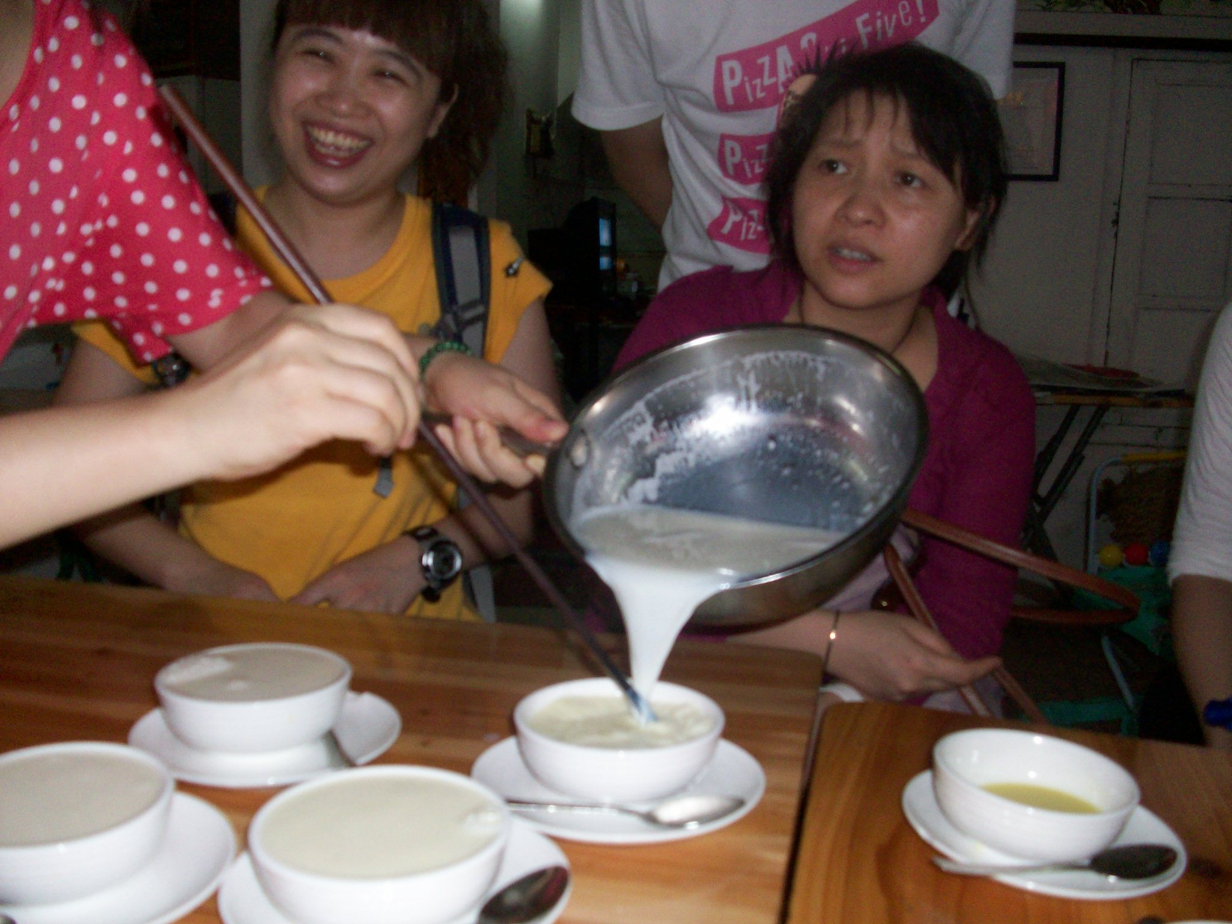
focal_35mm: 34
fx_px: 1210
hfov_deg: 54.0
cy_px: 462
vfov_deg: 41.8
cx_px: 616
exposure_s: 1/60
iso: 160
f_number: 2.8
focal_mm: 5.7
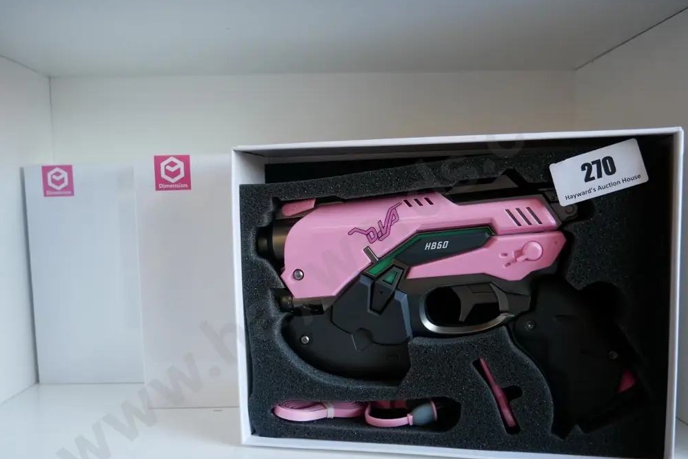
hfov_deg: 58.7
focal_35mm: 32
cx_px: 347
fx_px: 612
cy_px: 256
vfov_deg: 41.1
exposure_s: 1/60
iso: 500
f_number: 3.7
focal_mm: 15
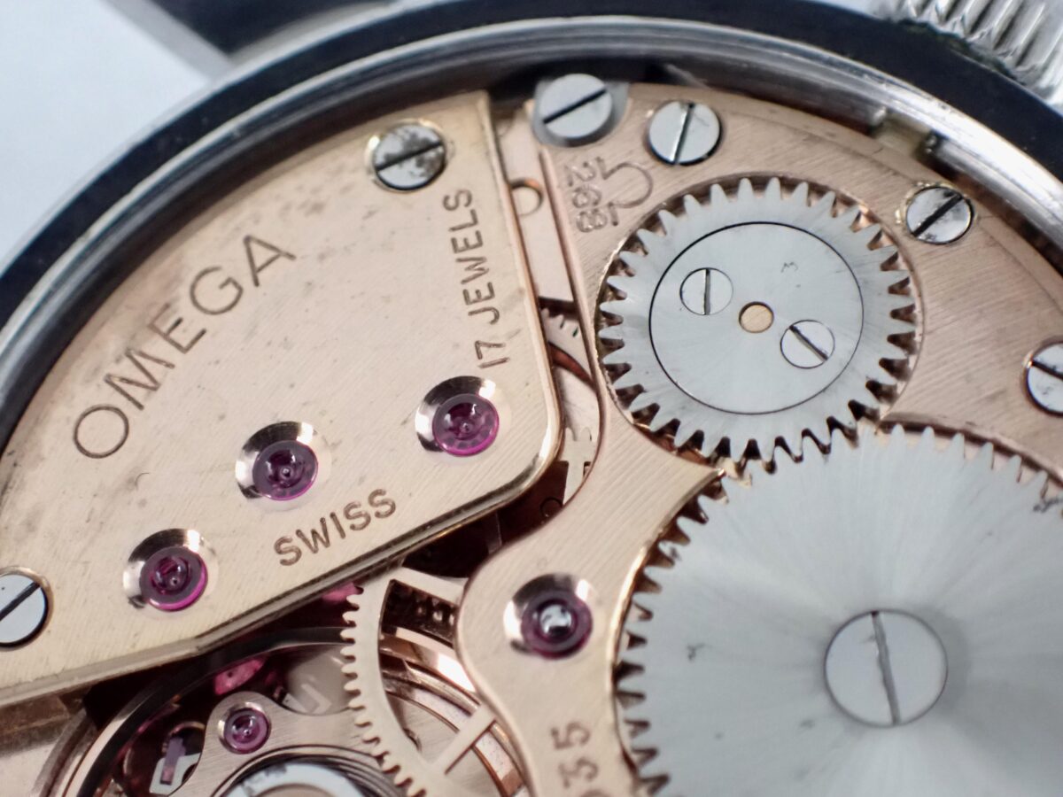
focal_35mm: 100
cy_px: 398
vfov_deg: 14.8
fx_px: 3071
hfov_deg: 19.6
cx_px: 532
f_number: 4.9
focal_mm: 18
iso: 1600
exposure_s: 1/100
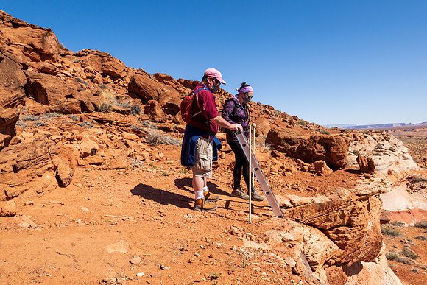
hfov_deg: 73.7
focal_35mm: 24
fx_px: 285
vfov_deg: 53.2
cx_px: 214
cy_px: 142
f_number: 16
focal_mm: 24
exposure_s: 1/500
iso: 720
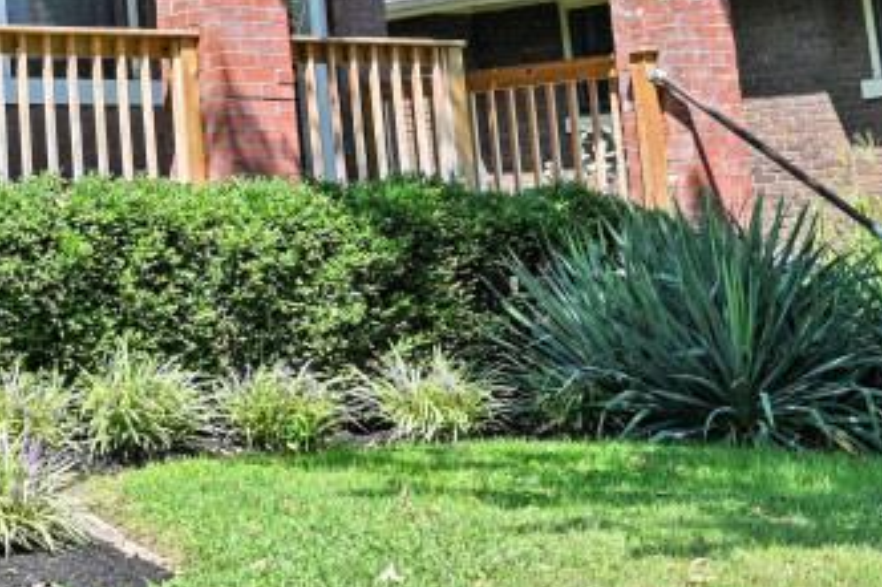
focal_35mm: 106
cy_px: -303
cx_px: -316
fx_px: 2602
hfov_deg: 17.8
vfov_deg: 12.2
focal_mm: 23.5
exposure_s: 1/250
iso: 100
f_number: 5.6
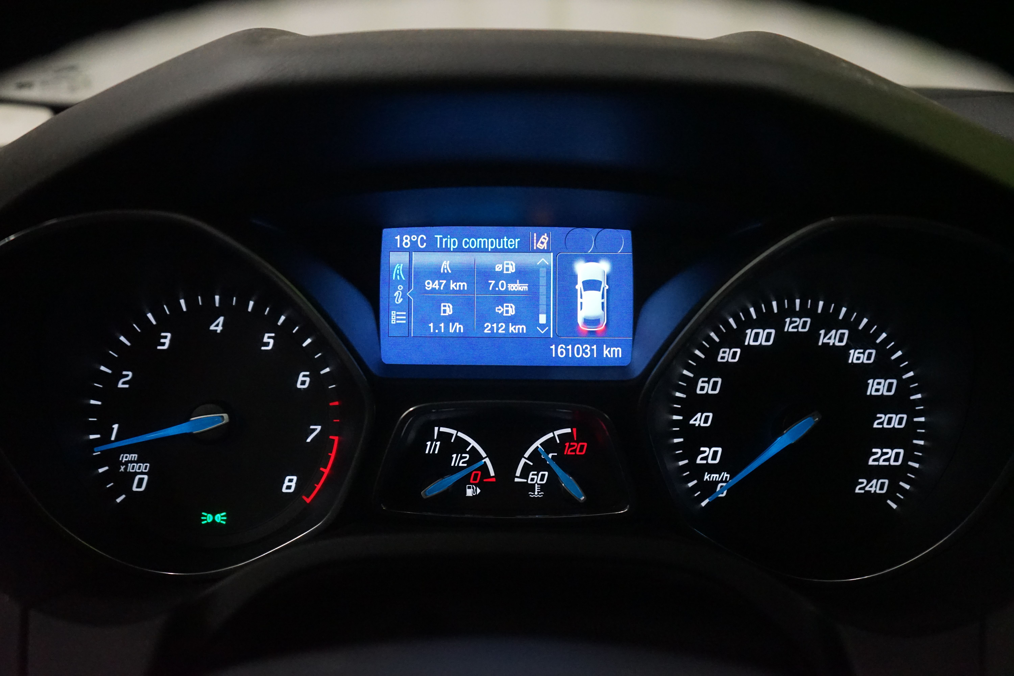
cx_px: 507
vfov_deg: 31.9
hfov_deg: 46.4
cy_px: 338
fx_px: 1183
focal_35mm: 42
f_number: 4.5
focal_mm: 42
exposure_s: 1/160
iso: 6400
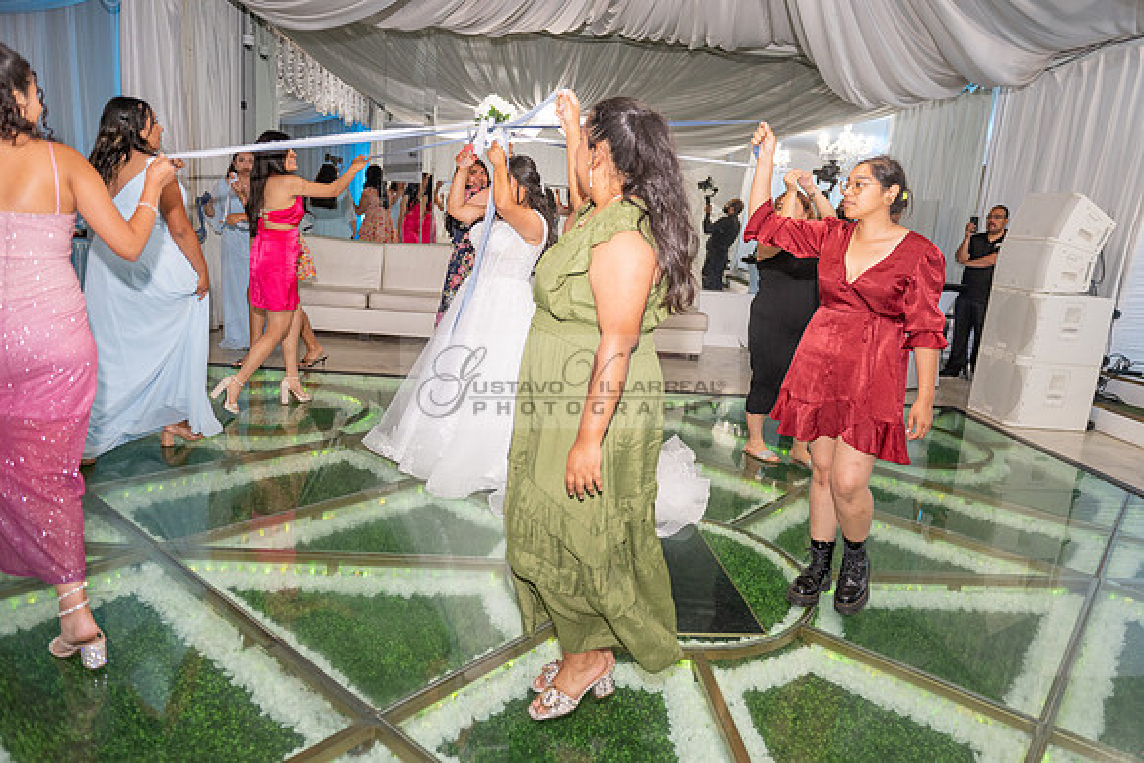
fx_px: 763
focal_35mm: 24
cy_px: 382
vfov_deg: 53.2
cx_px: 572
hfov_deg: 73.7
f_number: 3.2
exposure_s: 1/160
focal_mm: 24
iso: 1000
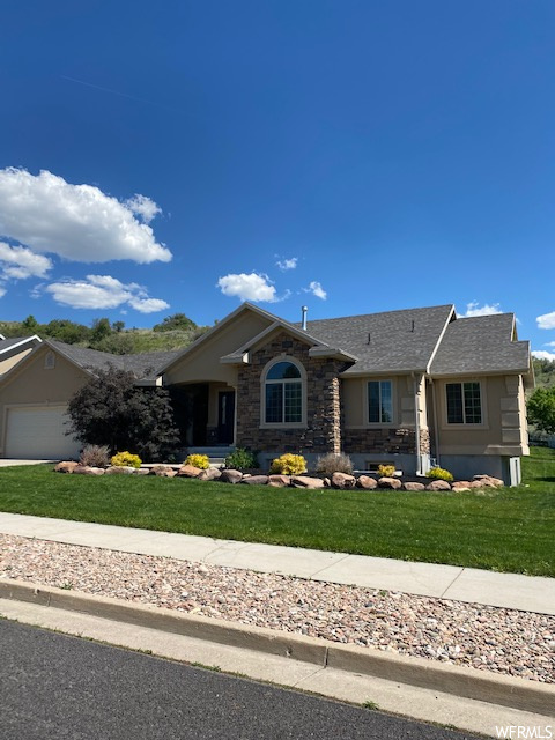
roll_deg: -0.7
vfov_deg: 67.3
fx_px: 556
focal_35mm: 26
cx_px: 278
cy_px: 370
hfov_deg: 53.1
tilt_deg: +9.9
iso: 32
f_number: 1.8
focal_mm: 4.25
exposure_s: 1/2755
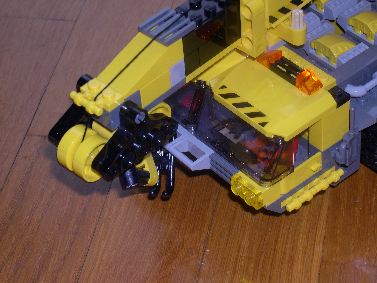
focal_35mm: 102
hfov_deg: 19.3
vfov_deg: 14.5
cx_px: 188
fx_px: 1111
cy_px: 142
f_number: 13
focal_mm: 21.6
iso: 100
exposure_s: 1/30
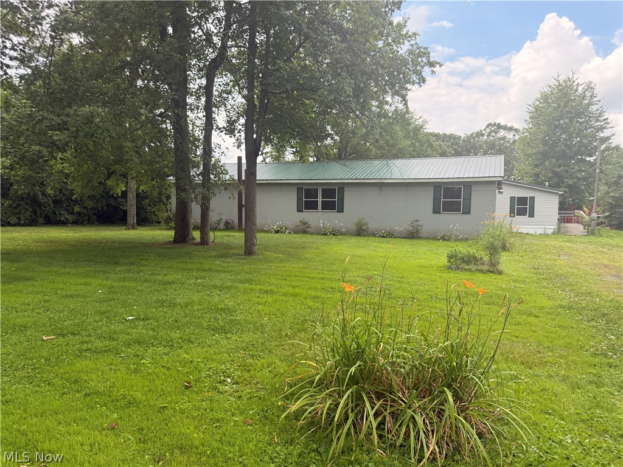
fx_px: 432
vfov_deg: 56.8
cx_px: 312
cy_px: 234
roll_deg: -1.1
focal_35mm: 24
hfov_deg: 71.6
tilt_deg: -2.8
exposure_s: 1/1410
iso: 100
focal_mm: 6.76
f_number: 1.78
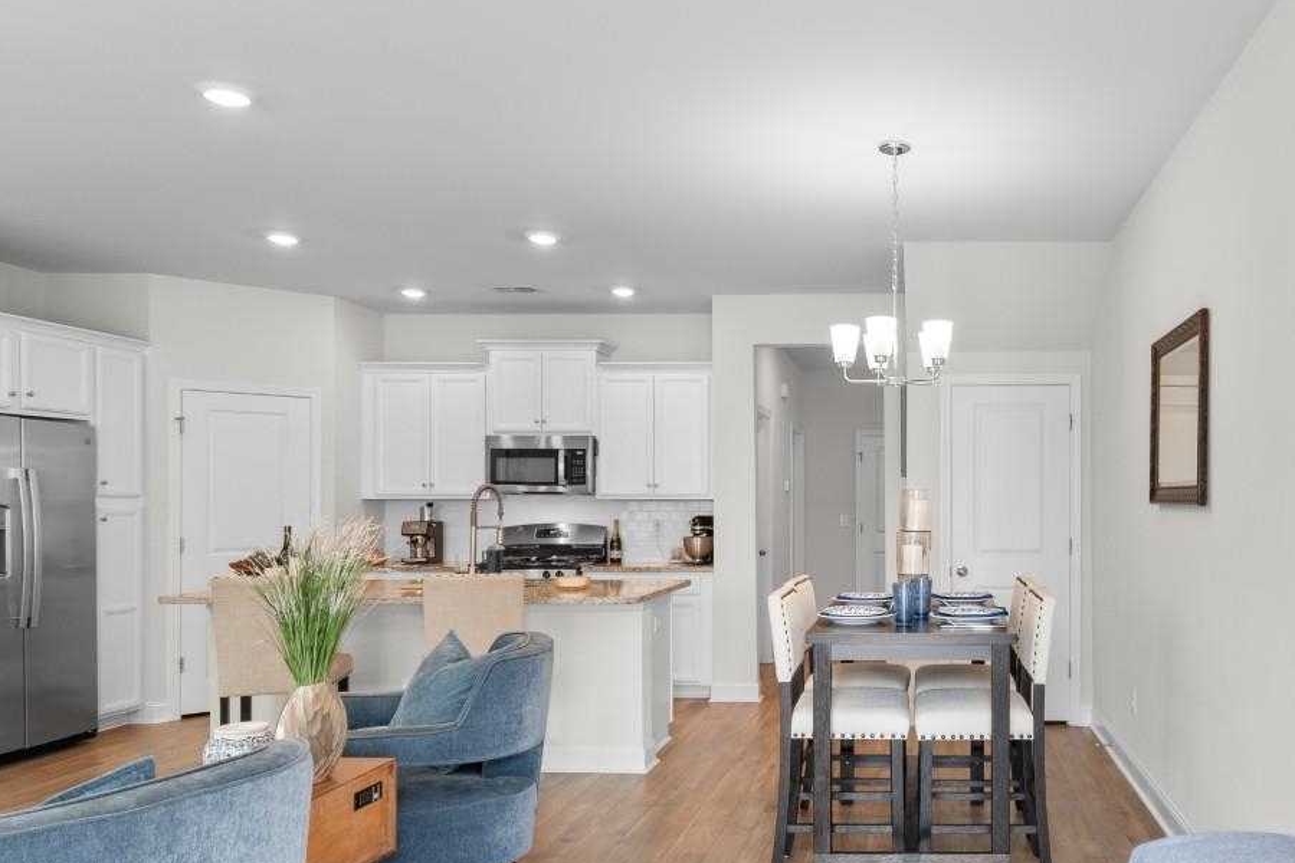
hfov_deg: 64.7
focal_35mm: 27
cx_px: 911
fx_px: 971
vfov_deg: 47.9
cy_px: 473
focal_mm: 10
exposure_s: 1/8
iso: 100
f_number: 4.5
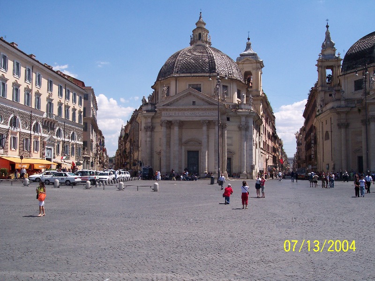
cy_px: 140
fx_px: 412
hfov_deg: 49.0
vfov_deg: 37.7
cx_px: 188
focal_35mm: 38
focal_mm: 8
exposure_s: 1/1000
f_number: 4.8
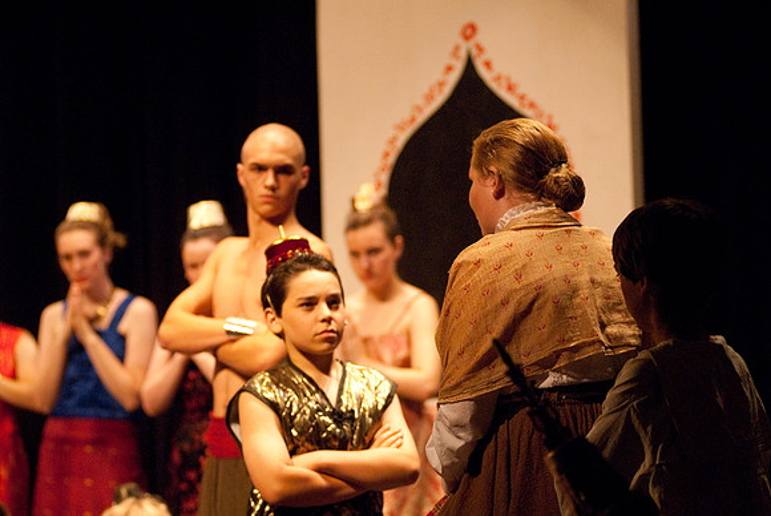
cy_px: 258
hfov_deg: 13.7
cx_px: 386
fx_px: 3216
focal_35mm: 150
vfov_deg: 9.2
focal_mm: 100
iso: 1000
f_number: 2.8
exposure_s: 1/160
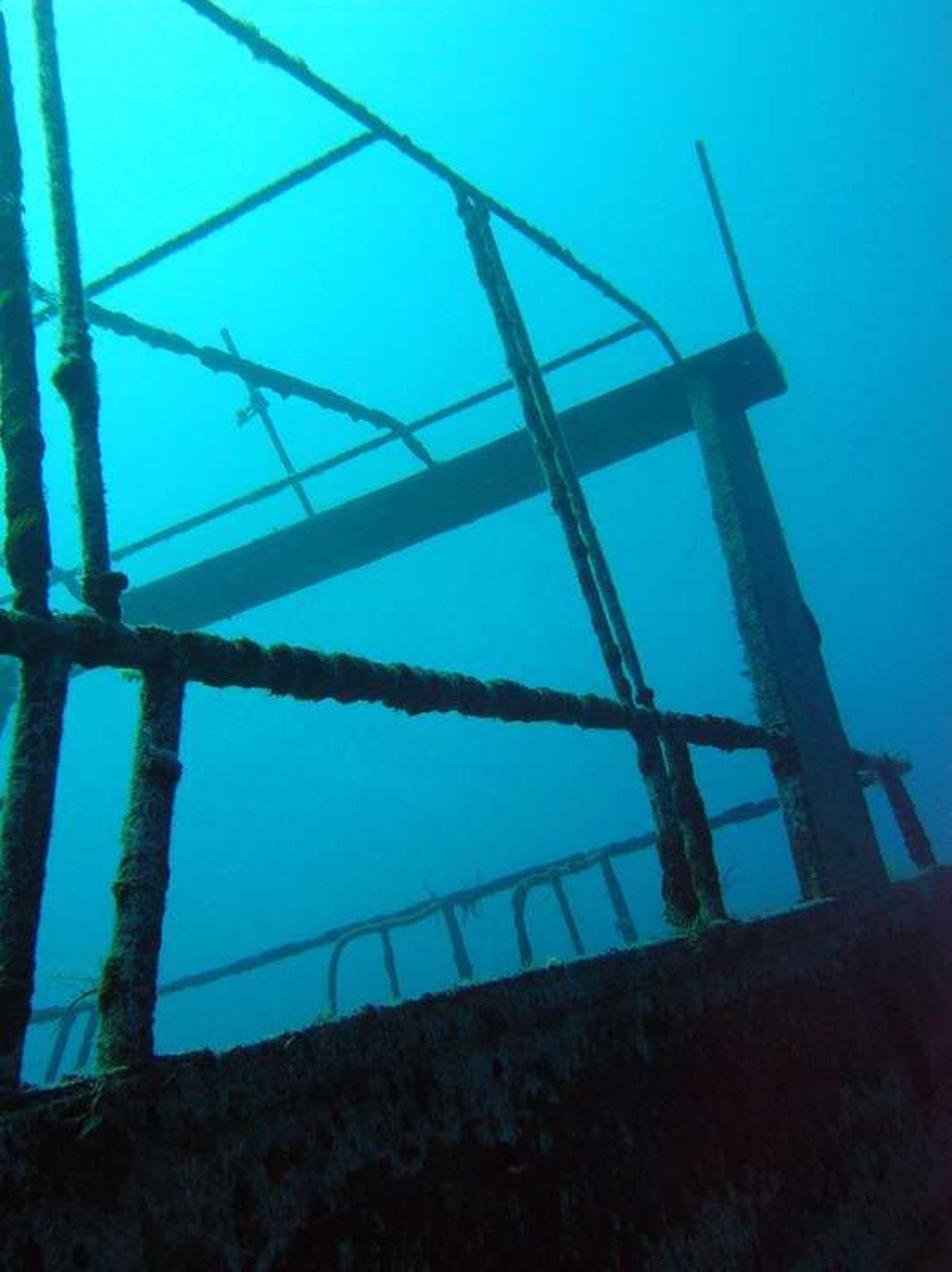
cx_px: 476
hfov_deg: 41.8
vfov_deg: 54.0
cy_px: 636
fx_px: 1248
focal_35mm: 34
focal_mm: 5.7
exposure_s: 1/177
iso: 50
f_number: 4.9
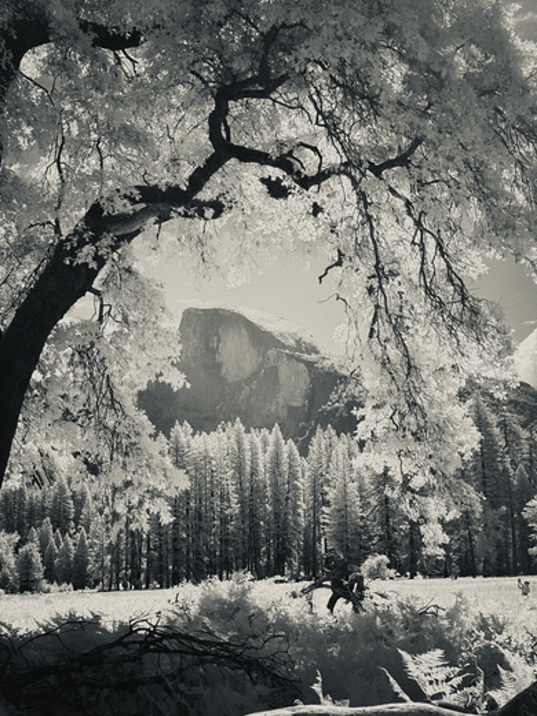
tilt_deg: +12.6
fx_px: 993
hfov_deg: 30.3
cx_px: 268
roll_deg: +1.9
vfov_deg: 39.7
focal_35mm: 48
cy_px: 358
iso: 400
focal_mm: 6.76
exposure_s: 1/40
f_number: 1.78
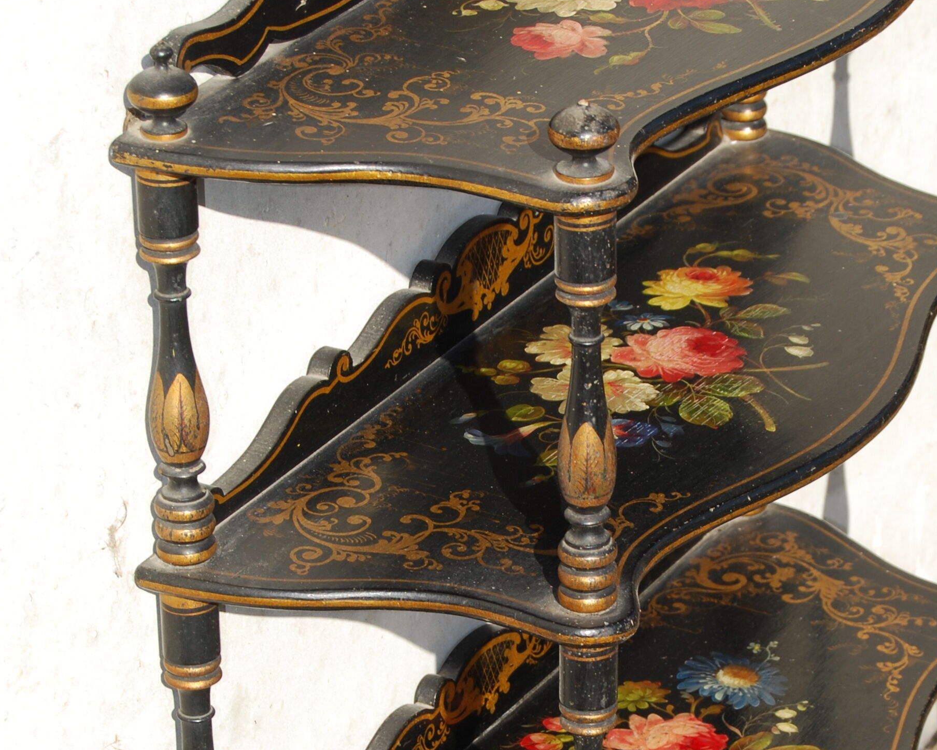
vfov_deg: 9.3
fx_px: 4604
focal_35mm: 166
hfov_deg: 11.6
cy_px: 598
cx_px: 601
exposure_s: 1/200
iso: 100
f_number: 8
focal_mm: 55
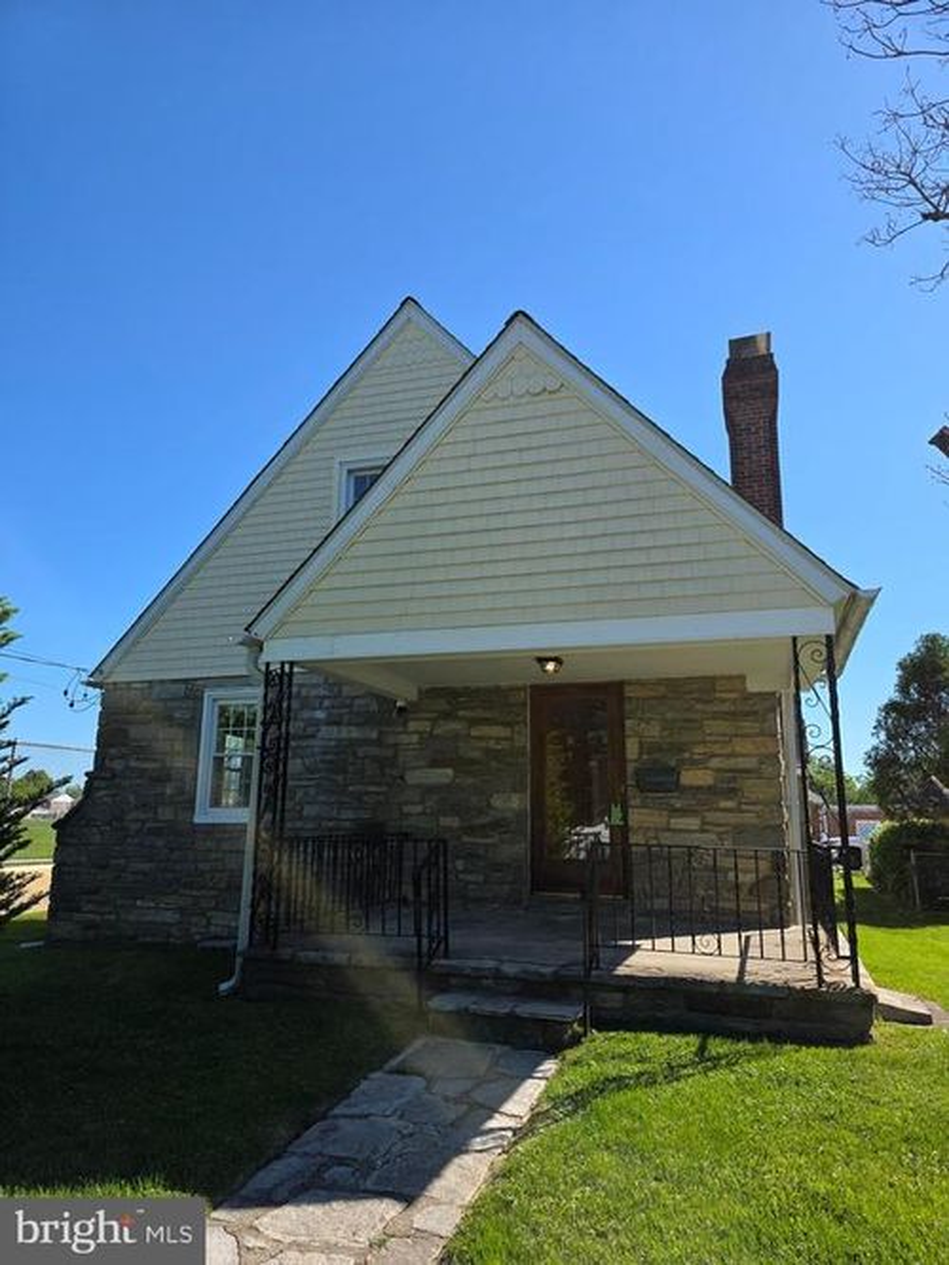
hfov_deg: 58.9
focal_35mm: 23
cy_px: 632
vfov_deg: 73.9
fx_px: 841
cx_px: 474
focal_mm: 6.3
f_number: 1.7
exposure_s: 1/3589
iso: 80
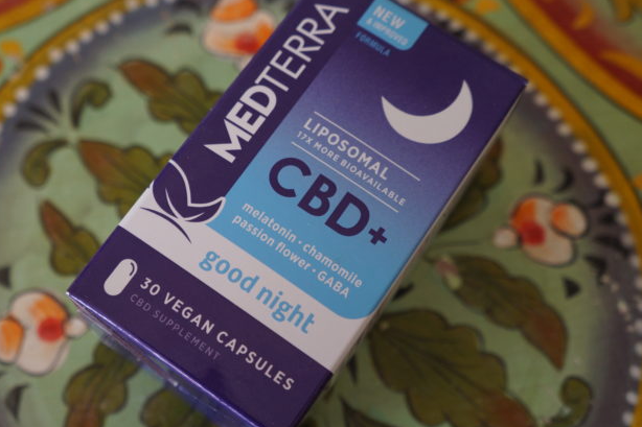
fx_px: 903
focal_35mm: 51
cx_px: 274
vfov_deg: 26.6
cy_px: 195
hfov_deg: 39.1
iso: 320
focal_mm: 27
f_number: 4
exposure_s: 1/160
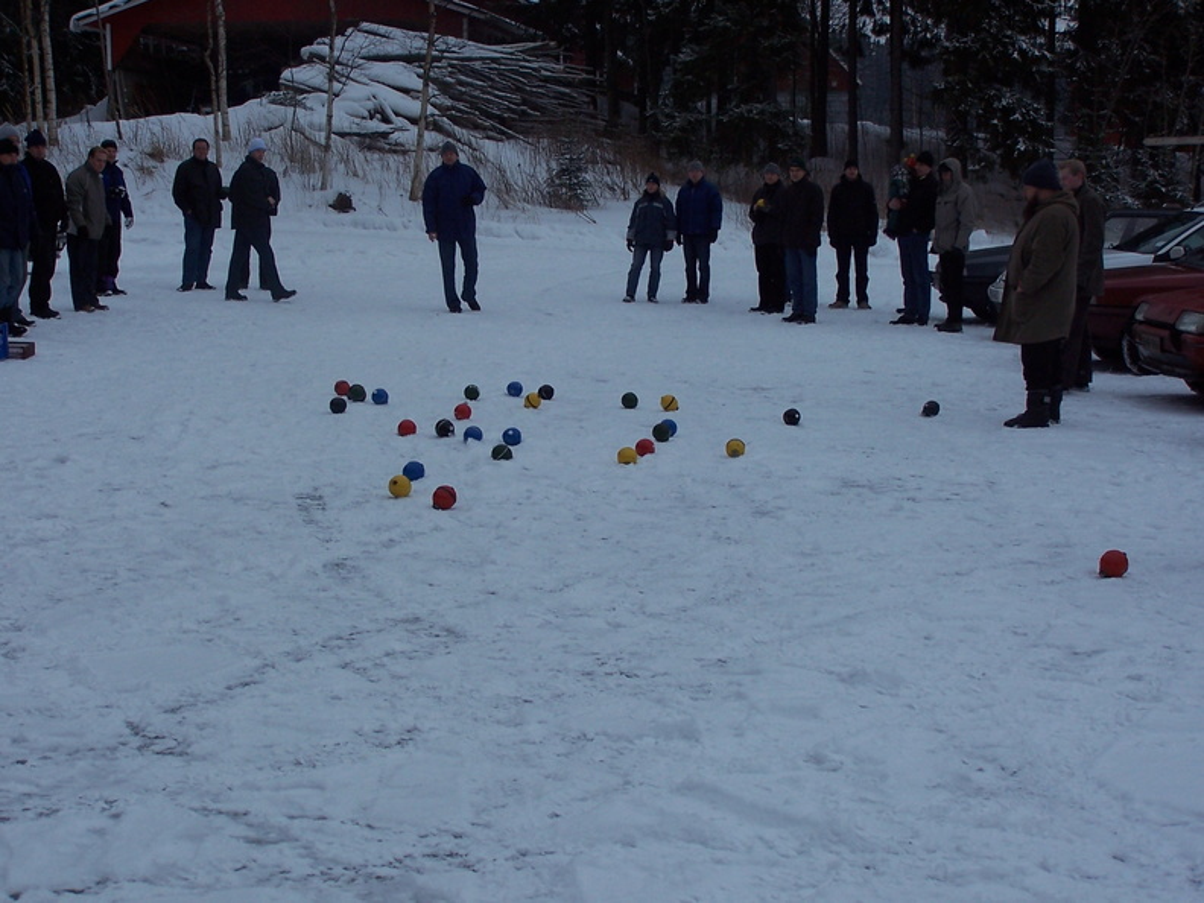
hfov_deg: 30.3
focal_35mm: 64
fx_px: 2226
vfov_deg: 22.9
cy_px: 452
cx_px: 602
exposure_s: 1/250
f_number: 3.2
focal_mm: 10.7
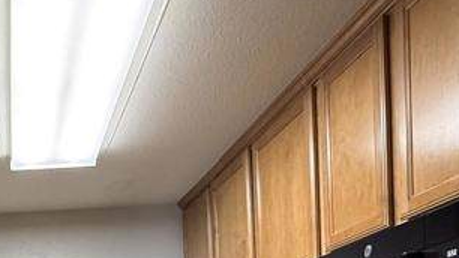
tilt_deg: -2.5
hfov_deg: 37.5
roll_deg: +4.4
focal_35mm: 51
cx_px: 32
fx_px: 621
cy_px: 422
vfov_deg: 19.4
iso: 250
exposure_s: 1/120
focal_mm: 2.22
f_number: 2.2
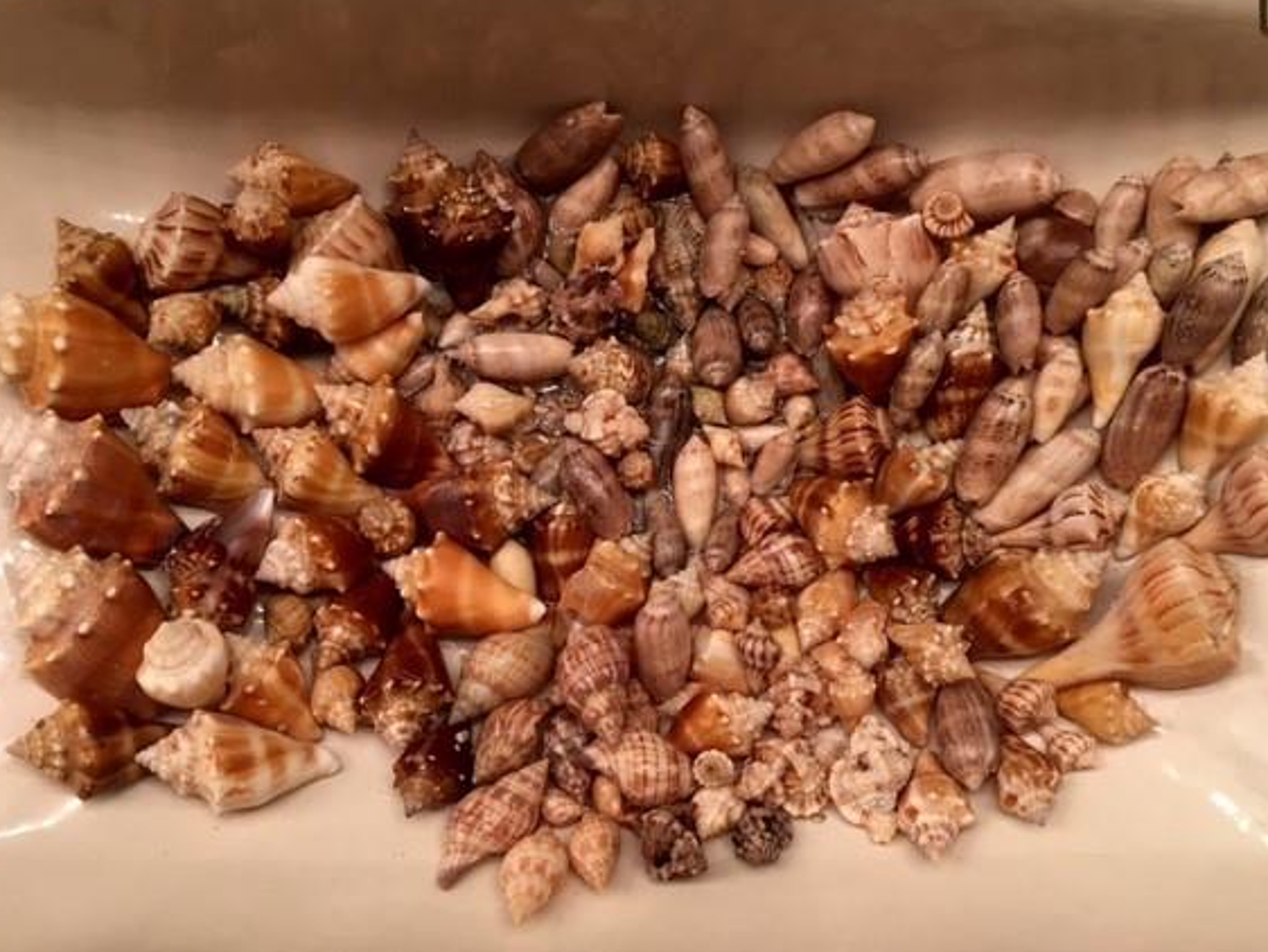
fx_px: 1209
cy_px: 481
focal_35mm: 33
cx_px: 657
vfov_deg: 43.0
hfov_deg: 55.3
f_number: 2.2
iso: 80
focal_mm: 4.15
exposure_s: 1/30
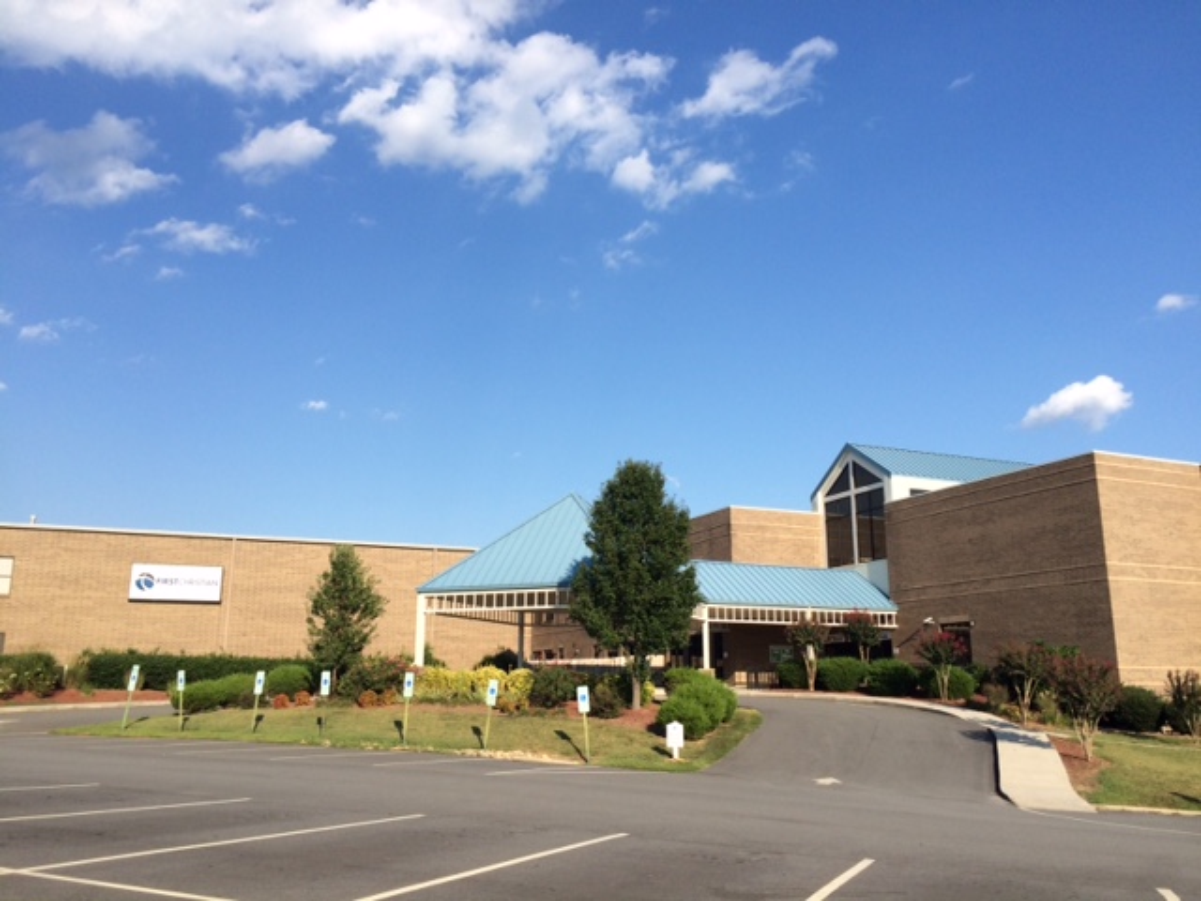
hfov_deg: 61.7
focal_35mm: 29
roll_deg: +0.1
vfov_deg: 48.2
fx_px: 1006
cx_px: 600
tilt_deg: +12.3
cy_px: 450
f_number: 2.2
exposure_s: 1/1953
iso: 32
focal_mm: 4.15
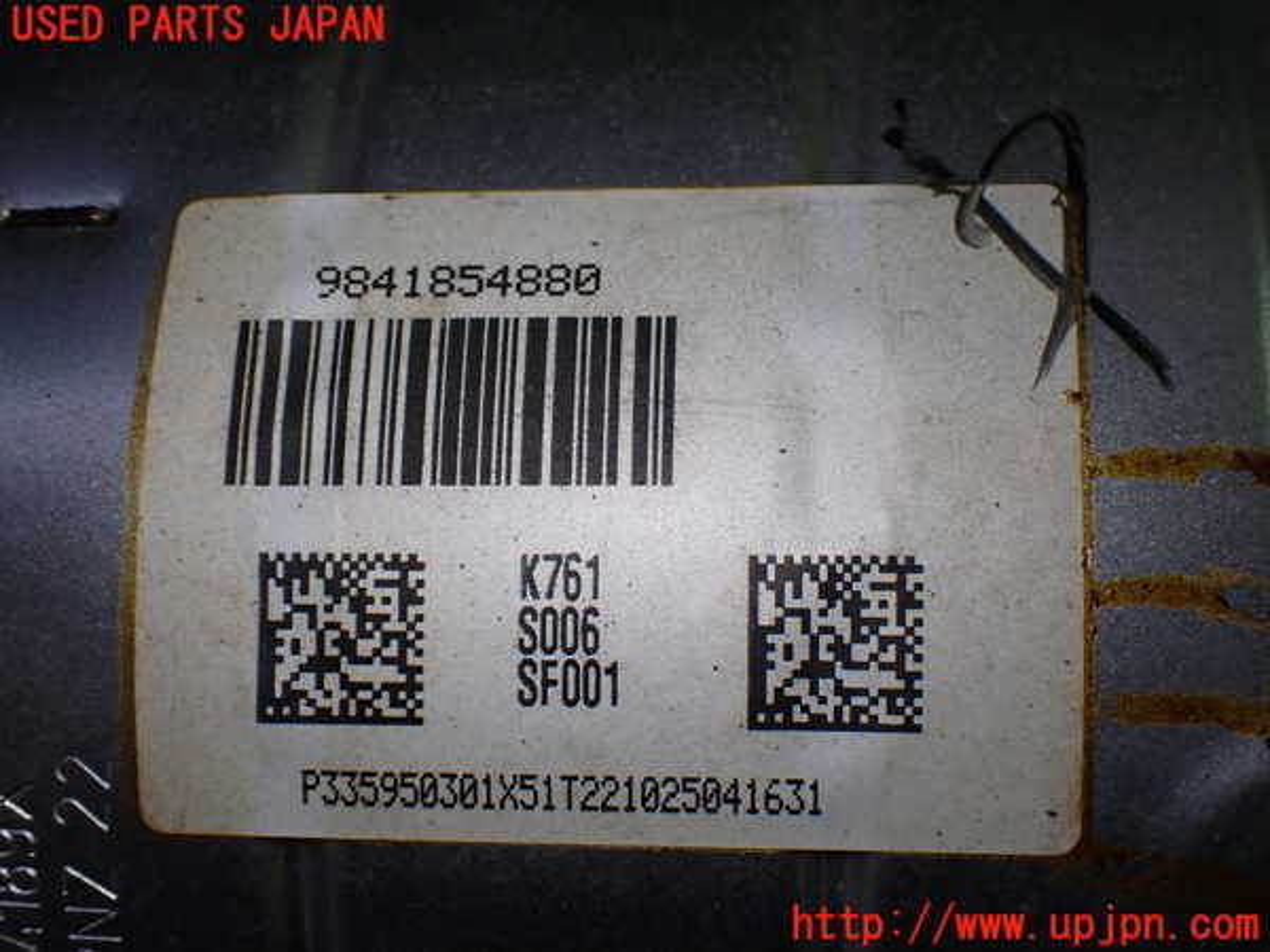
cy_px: 476
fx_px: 1504
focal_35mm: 41
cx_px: 635
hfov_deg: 45.8
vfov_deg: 35.1
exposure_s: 1/160
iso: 250
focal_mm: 7.31
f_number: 2.8
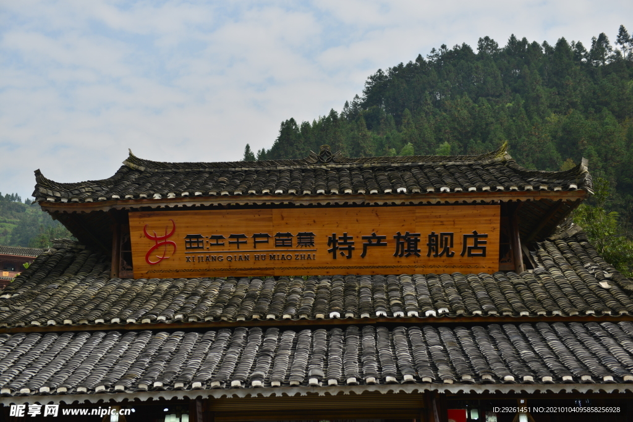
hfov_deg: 38.2
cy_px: 211
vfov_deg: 26.0
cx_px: 316
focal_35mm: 52
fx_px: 914
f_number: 4
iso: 100
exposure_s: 1/500
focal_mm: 52
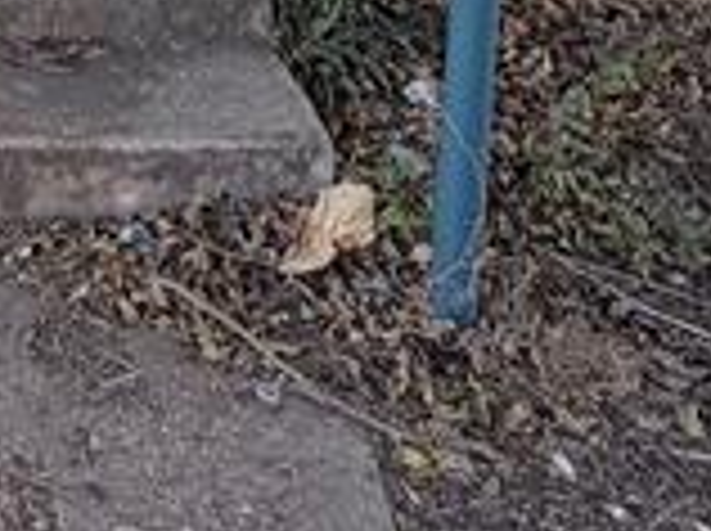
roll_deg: -0.8
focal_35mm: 91
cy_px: -612
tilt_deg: -4.8
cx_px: -256
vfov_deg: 13.3
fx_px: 1866
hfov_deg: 19.6
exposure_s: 1/121
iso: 50
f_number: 2.2
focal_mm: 2.22
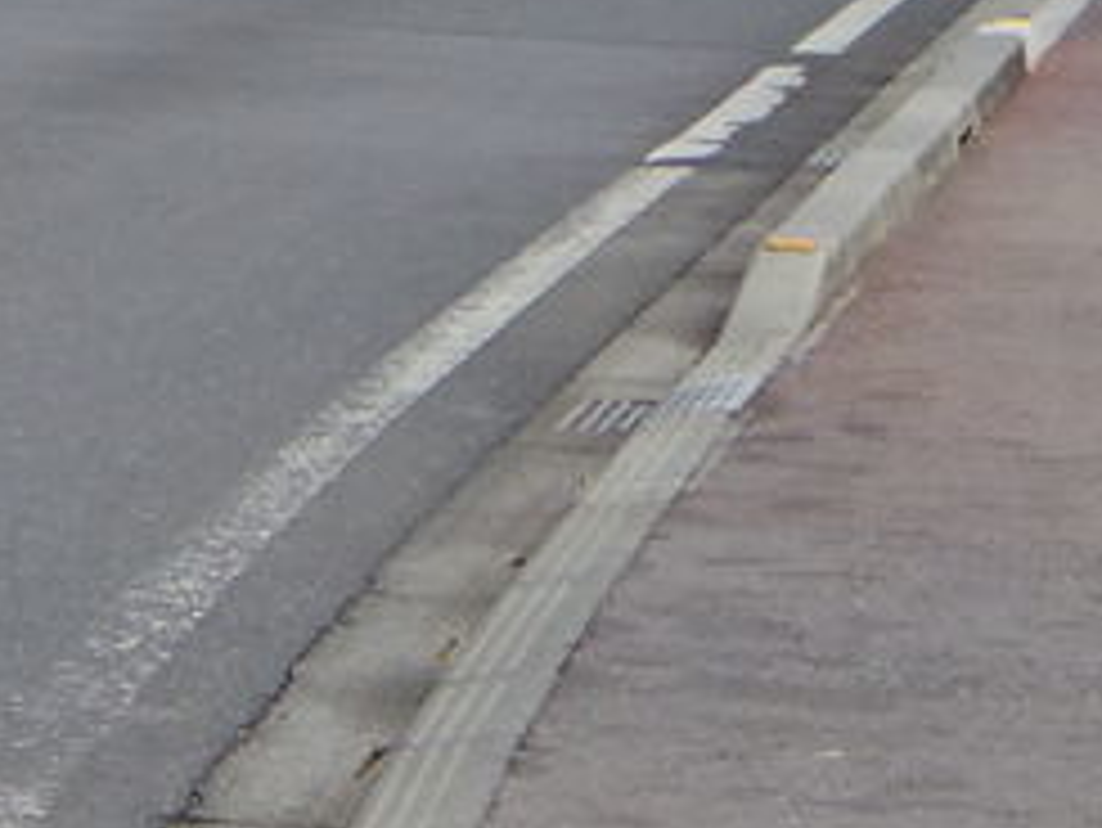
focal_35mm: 230
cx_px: -949
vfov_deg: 6.3
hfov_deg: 8.3
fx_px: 7326
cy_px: -742
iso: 250
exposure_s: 1/1000
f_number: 3.5
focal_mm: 8.5
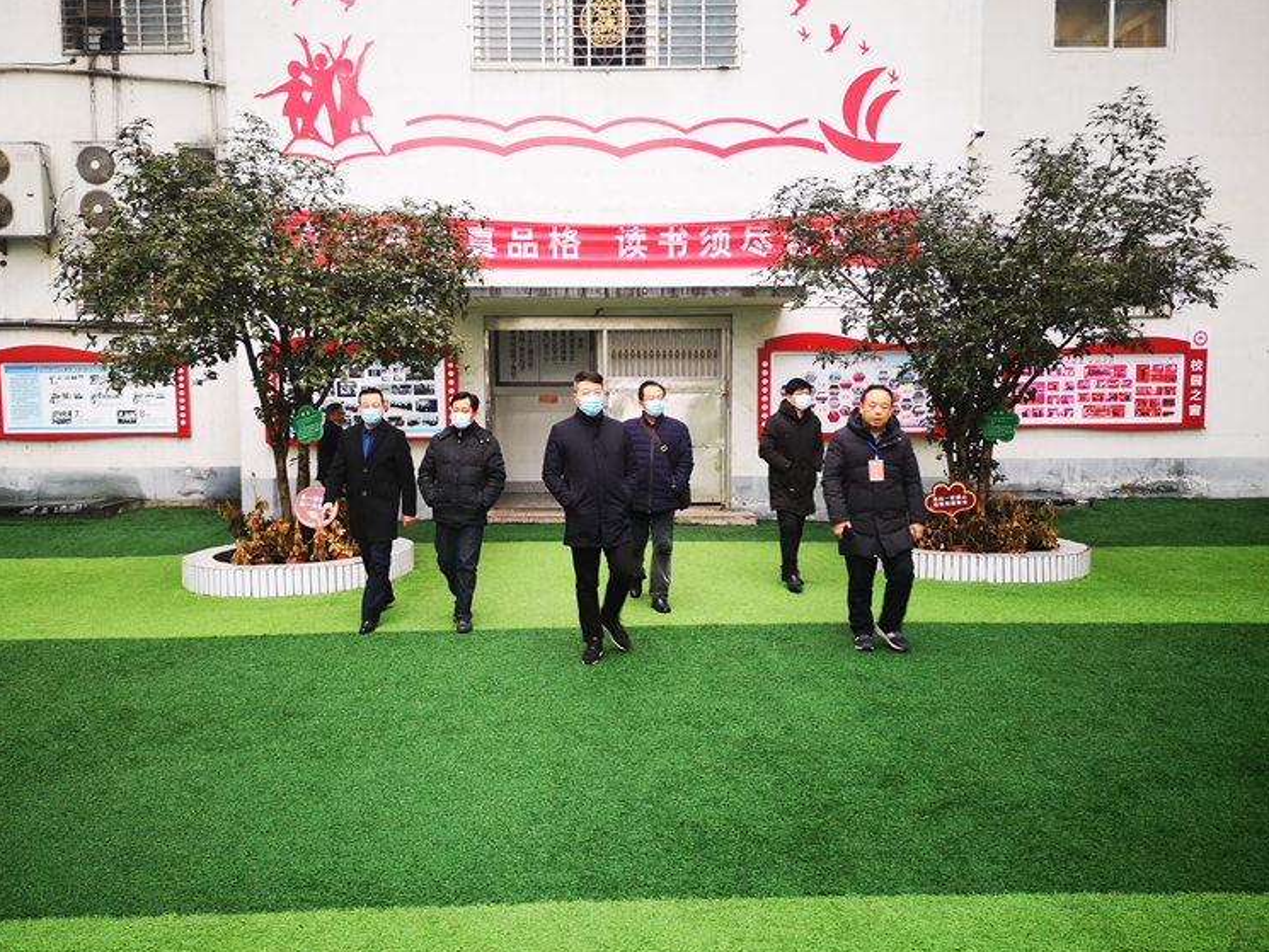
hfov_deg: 61.6
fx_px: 1063
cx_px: 594
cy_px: 475
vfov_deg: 48.2
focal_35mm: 29
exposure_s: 1/50
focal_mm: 3.95
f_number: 1.8
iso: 160
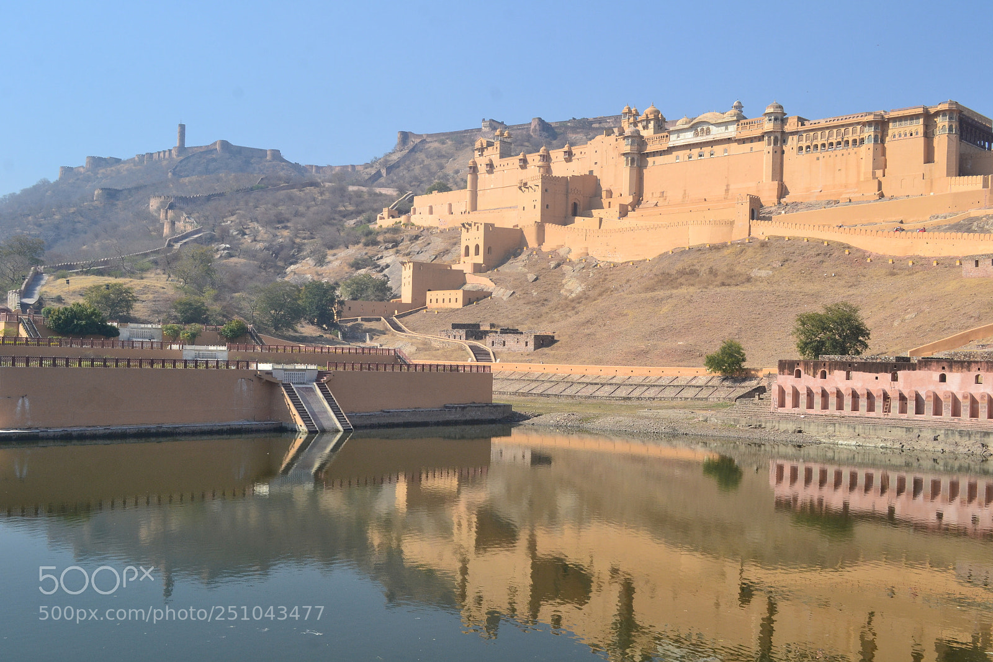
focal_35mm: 36
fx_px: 993
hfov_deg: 53.1
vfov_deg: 36.9
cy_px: 331
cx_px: 496
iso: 400
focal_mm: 24
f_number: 11
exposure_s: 1/400
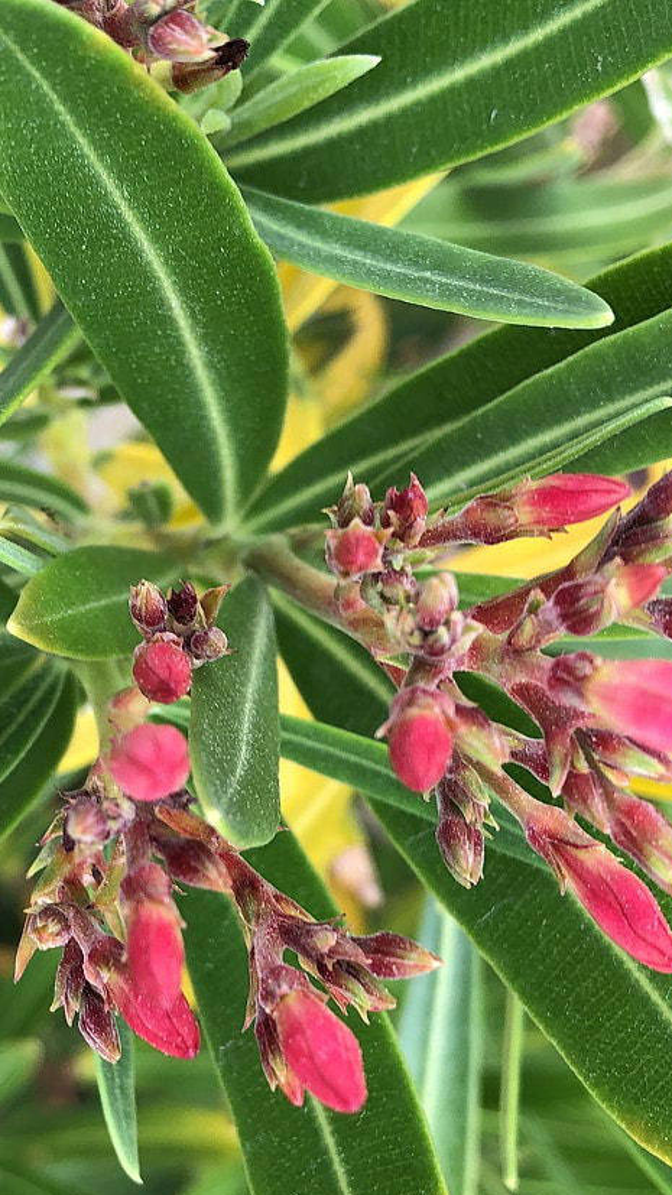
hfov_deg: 20.1
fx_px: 1870
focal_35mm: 59
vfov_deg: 35.3
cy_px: 740
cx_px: 92
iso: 25
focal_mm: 3.99
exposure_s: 1/120
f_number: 1.8
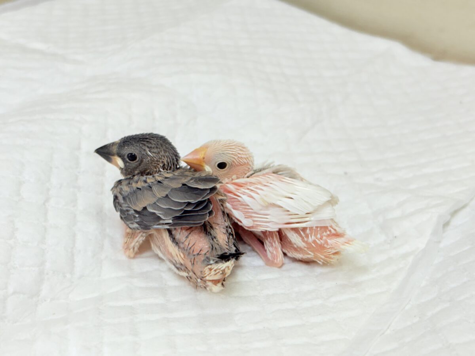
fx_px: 714
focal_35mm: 52
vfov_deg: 28.0
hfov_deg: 36.8
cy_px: 178
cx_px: 238
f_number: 1.6
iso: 80
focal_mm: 5.96
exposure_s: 1/100
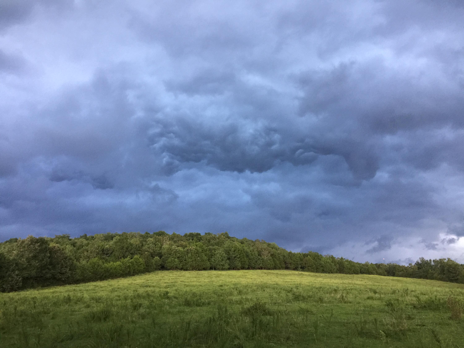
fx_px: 389
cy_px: 174
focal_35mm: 29
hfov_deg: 61.7
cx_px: 232
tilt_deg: +15.2
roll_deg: +0.9
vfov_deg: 48.2
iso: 80
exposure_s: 1/15
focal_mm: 4.15
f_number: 2.2
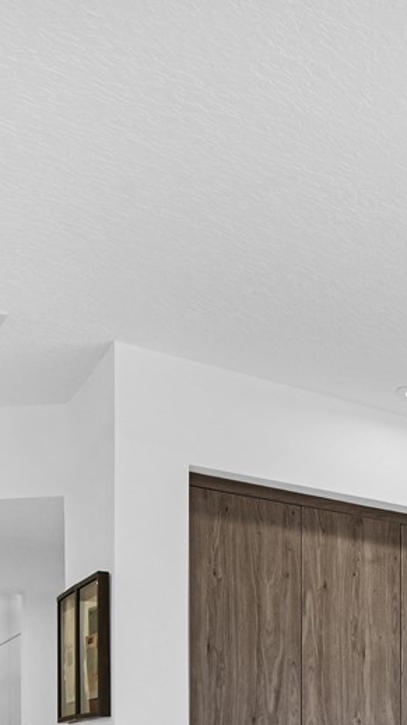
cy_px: 761
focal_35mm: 48
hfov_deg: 14.8
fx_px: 922
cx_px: 987
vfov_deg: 37.3
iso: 100
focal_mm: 14
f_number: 4
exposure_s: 1/100
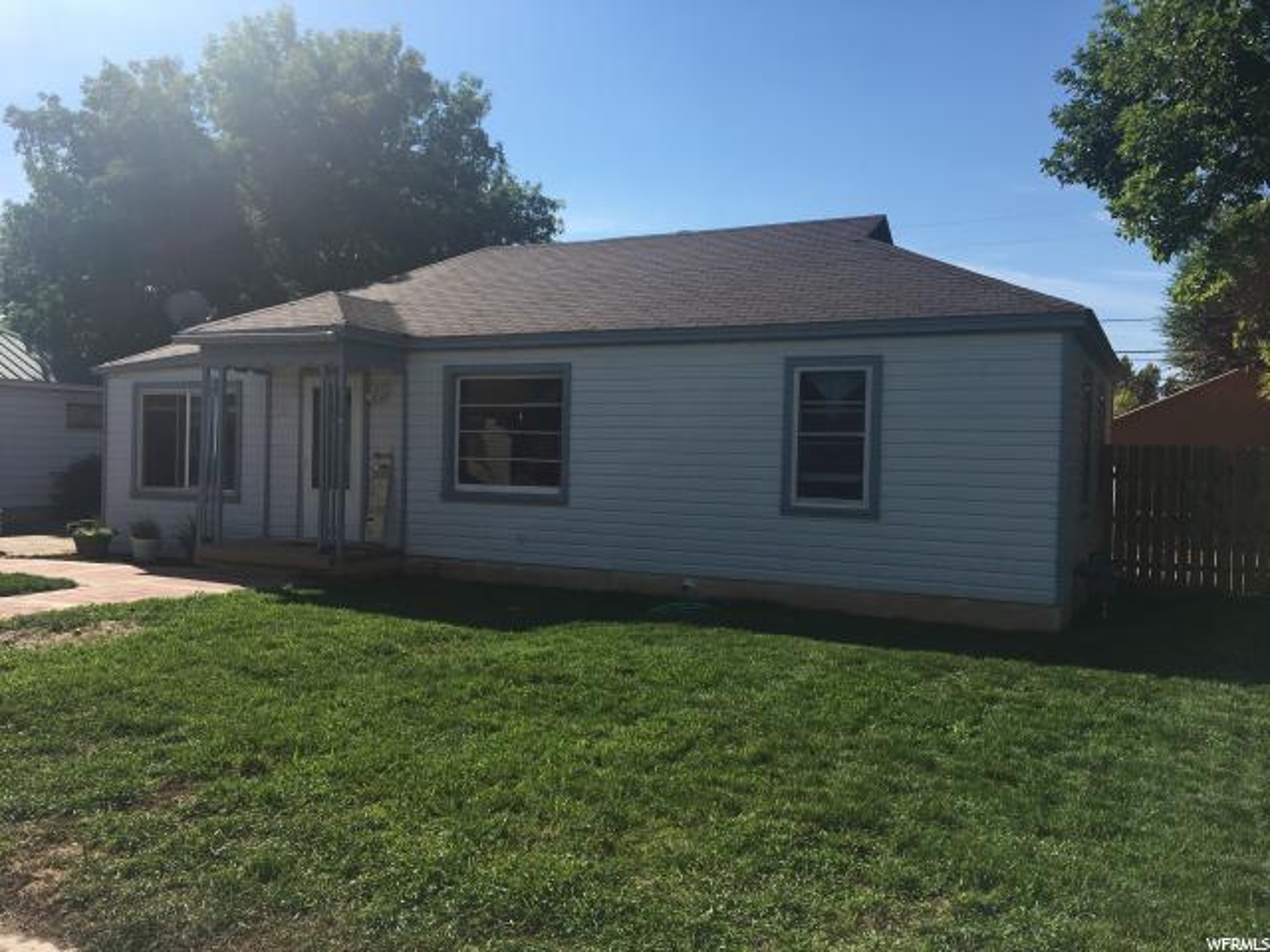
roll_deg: -1.1
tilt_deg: -1.3
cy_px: 476
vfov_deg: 48.2
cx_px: 635
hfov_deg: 61.7
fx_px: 1064
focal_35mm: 29
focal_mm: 4.15
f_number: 2.2
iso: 25
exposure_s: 1/2331
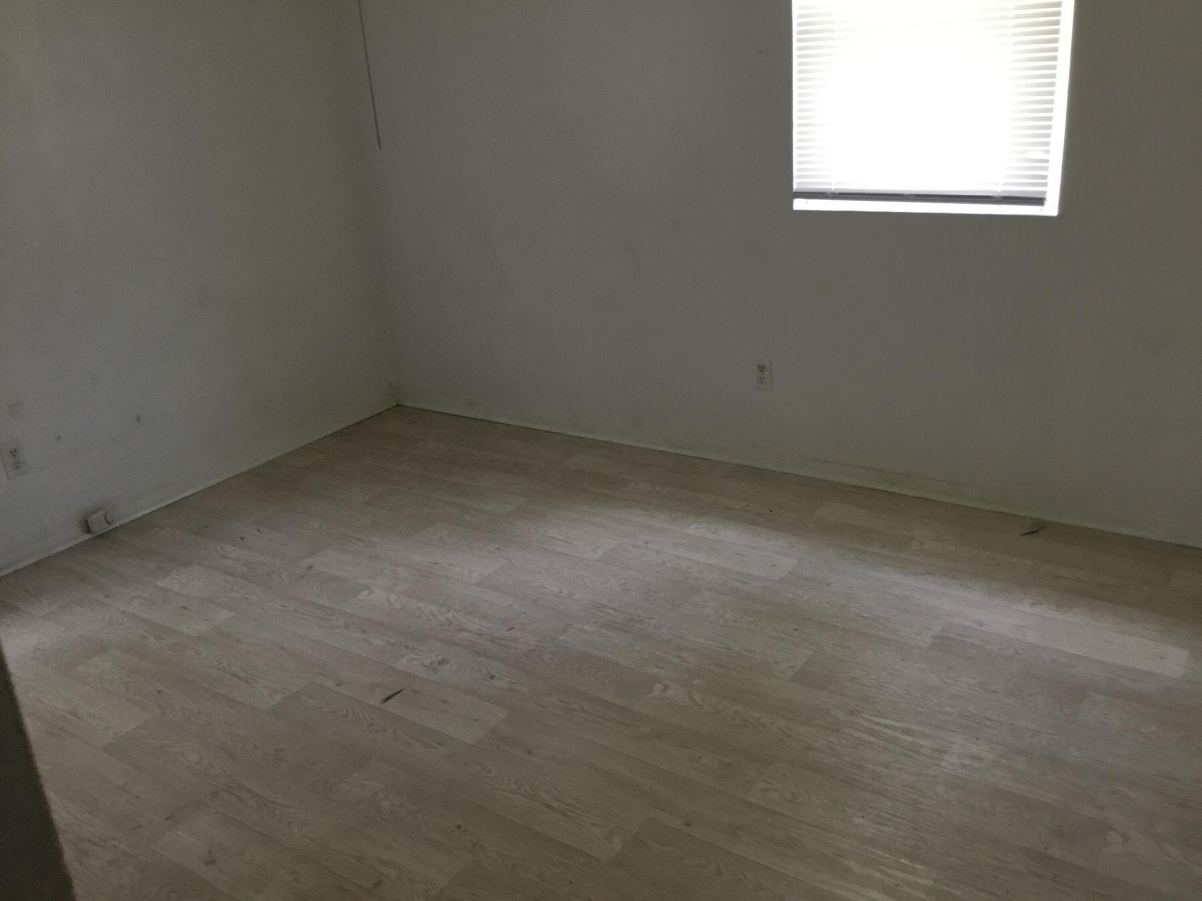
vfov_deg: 45.4
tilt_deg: -22.1
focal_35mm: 31
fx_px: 1076
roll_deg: +3.5
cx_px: 601
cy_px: 450
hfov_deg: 58.4
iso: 100
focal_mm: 3.3
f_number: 2.4
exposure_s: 1/30
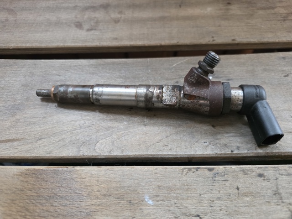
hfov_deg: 73.9
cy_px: 110
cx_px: 146
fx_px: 194
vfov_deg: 58.9
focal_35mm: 23
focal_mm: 6.3
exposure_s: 1/100
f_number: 1.7
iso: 1250
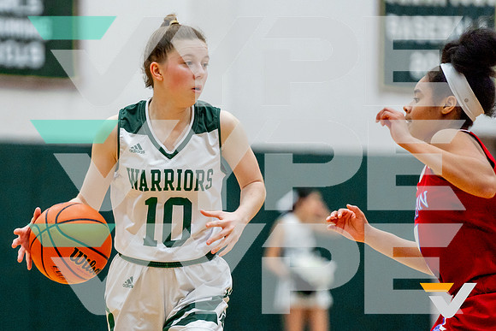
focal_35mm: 284
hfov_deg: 7.2
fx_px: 3912
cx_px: 145
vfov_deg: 4.8
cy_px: 173
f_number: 2.8
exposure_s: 1/1000
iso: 2000
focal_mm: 200
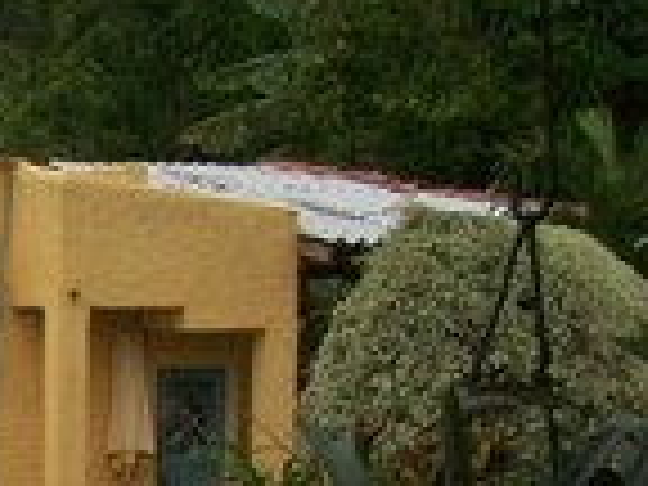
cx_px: -603
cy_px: 810
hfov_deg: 12.4
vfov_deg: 10.0
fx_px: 2658
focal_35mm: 142
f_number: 5.5
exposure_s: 1/500
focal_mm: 5.7
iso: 80
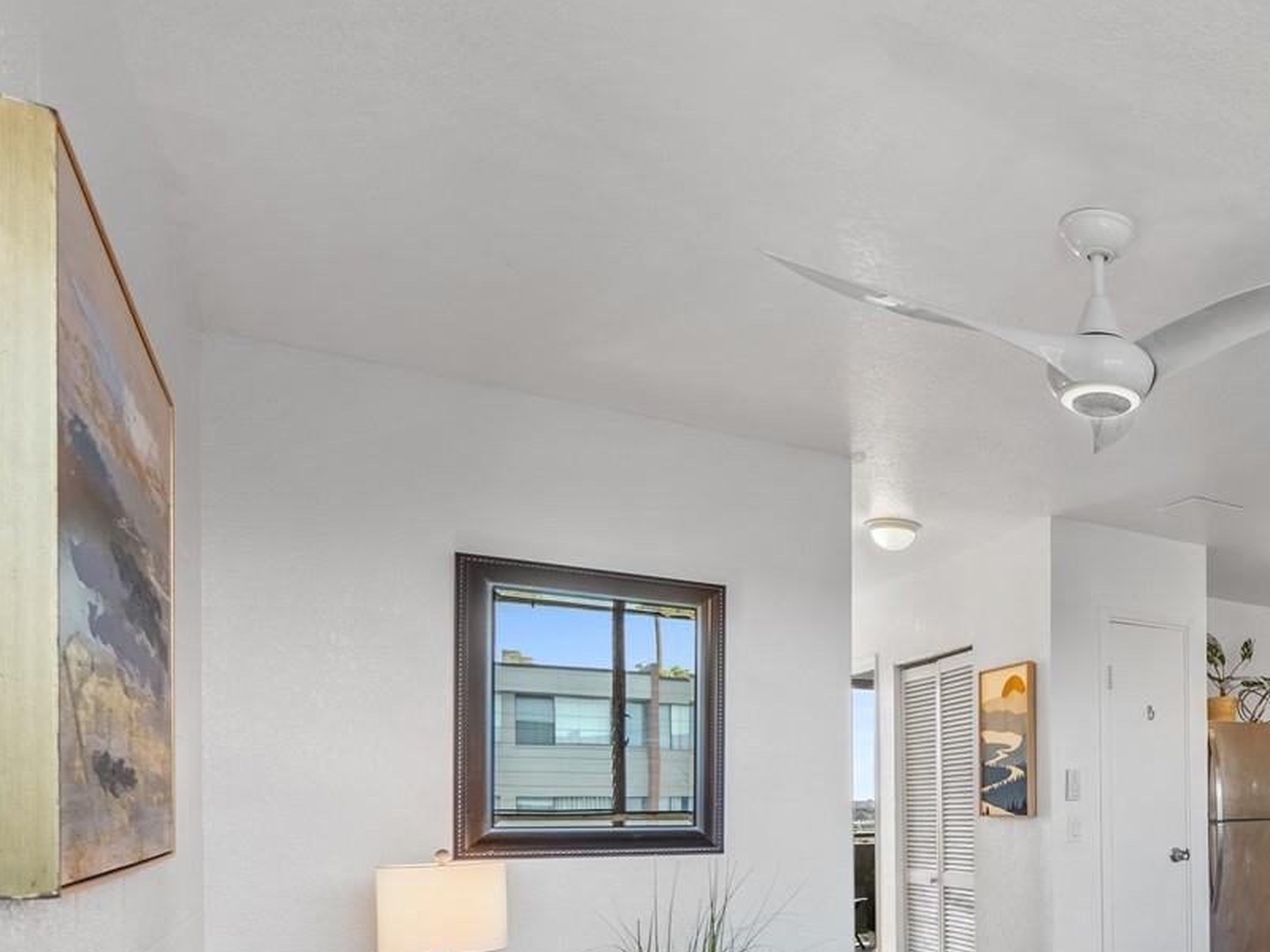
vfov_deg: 46.9
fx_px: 1027
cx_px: 1242
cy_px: 771
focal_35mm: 28
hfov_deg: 52.0
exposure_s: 1/500
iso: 250
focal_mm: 7
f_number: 4
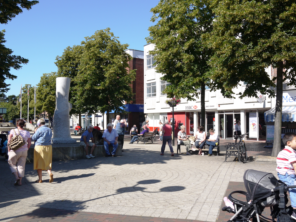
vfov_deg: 36.8
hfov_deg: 47.9
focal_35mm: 39
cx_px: 147
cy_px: 109
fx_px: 333
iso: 160
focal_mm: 19
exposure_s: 1/320
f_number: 8
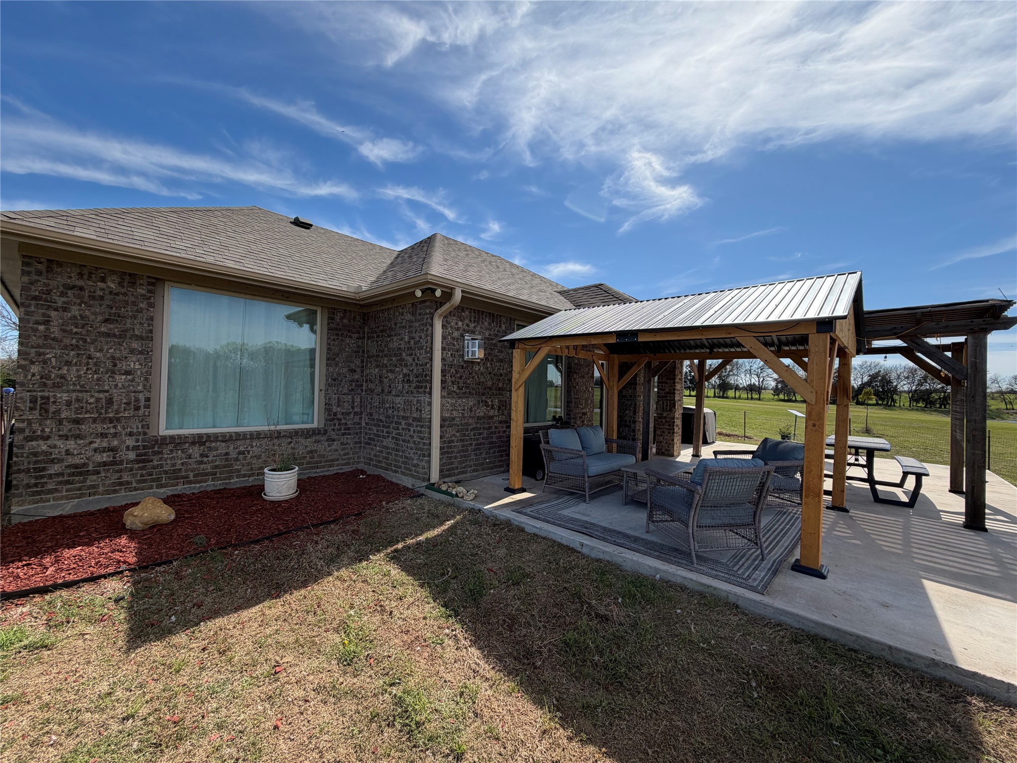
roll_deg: -0.8
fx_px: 411
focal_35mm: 14
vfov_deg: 85.7
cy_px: 382
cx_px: 508
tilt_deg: +1.5
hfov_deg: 102.1
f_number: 2.2
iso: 20
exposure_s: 1/799
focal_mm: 2.22
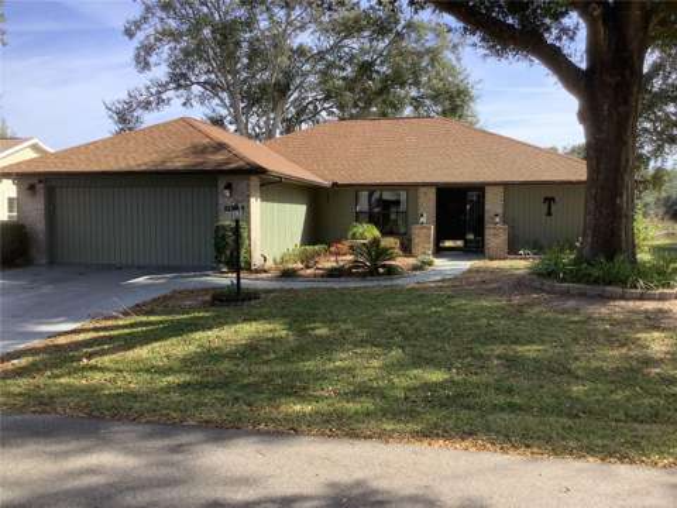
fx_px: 606
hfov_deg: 58.4
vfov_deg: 45.4
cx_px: 338
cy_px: 254
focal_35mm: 31
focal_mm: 3.3
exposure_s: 1/296
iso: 25
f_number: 2.4
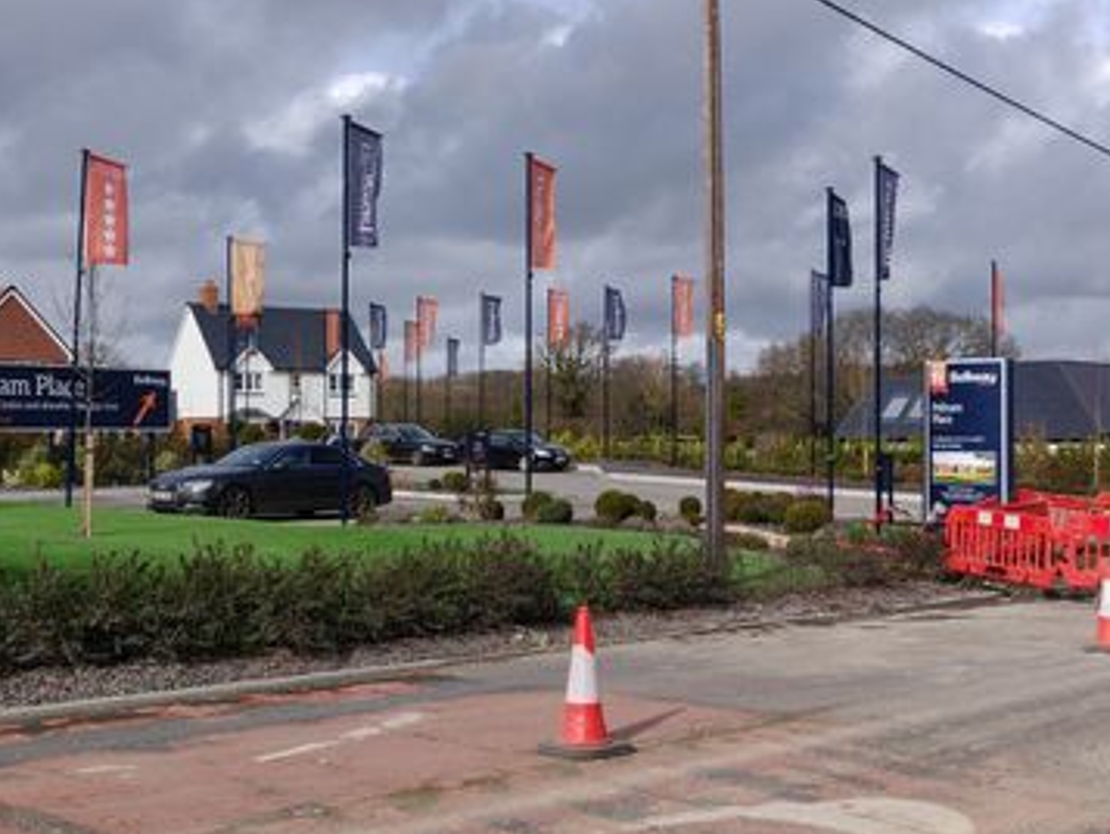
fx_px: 898
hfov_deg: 63.4
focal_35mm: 28
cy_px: 439
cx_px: 563
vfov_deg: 49.8
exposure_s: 1/1275
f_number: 1.7
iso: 100
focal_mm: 4.25
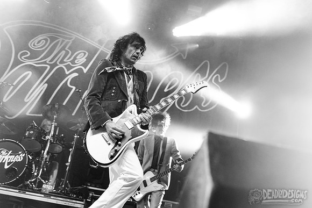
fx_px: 342
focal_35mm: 39
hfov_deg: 49.1
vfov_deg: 33.9
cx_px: 166
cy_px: 105
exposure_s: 1/250
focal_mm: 36
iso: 2500
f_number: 3.2
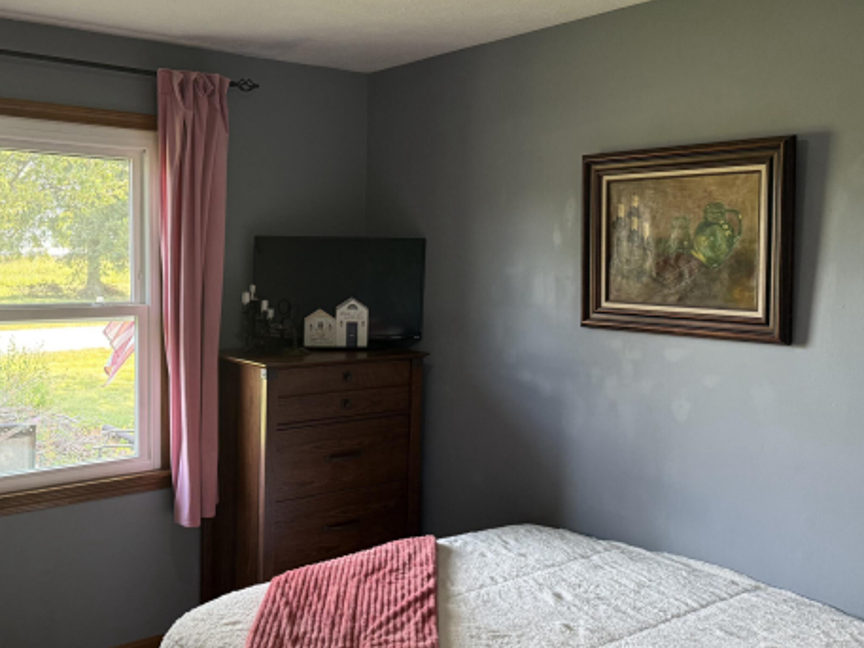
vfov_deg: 40.7
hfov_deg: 51.0
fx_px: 874
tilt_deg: -4.4
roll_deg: +0.0
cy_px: 314
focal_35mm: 35
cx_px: 249
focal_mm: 6.76
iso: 250
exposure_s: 1/120
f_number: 1.78
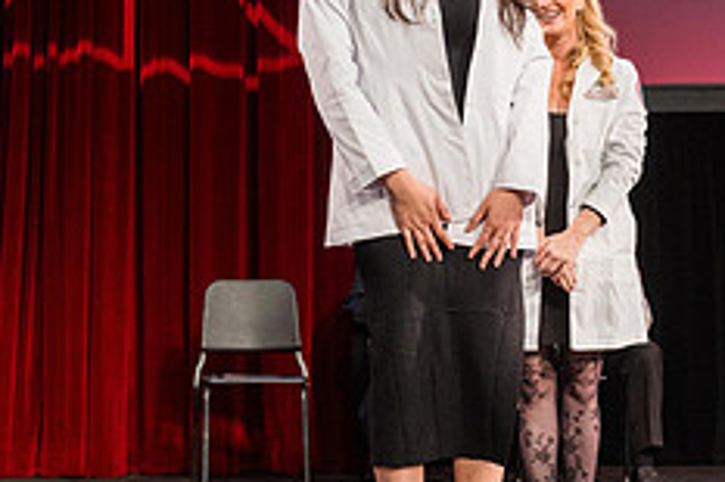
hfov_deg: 22.8
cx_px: 445
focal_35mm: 89
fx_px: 1791
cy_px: 207
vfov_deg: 15.3
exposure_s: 1/320
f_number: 3.5
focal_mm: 35.7
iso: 1250
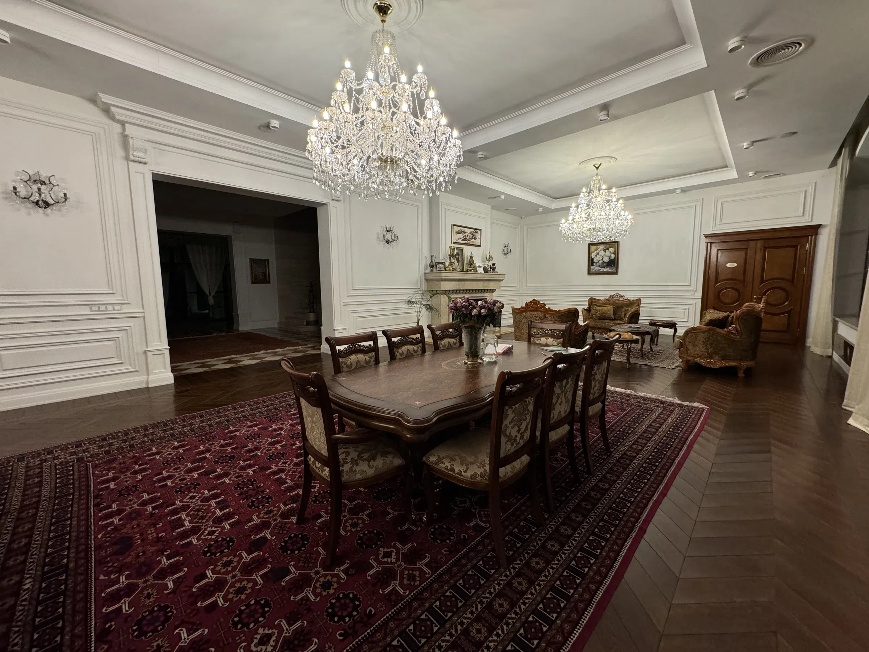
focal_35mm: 14
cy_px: 326
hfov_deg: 102.1
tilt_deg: -6.7
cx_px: 434
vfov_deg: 85.7
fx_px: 351
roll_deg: +0.5
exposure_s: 1/100
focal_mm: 2.22
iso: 320
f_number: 2.2
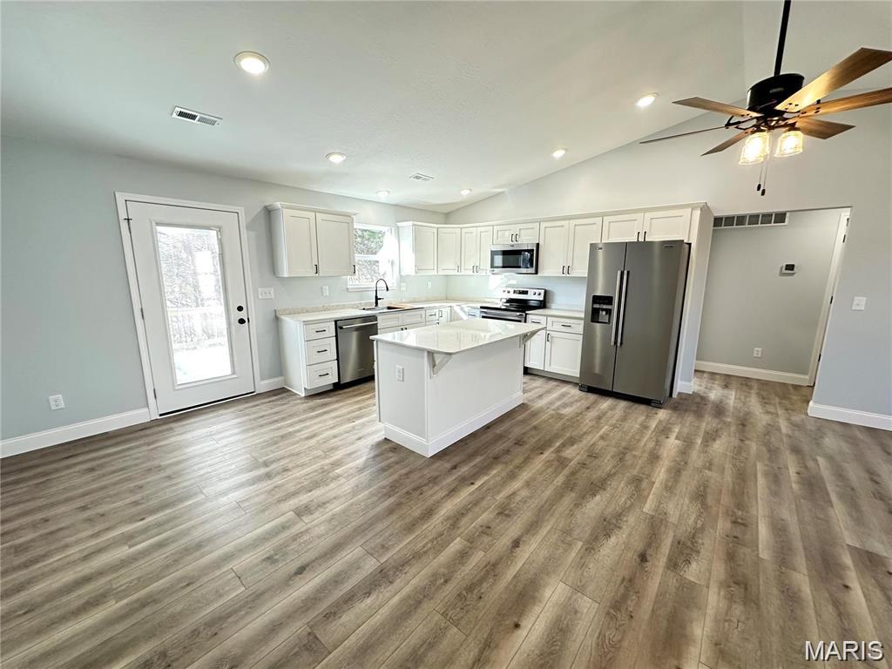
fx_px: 361
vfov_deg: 85.7
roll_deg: -0.7
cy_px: 334
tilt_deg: -9.4
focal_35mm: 14
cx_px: 446
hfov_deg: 102.1
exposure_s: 1/60
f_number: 2.2
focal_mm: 2.22
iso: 200
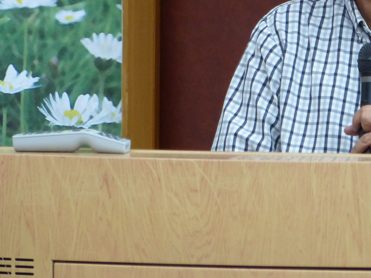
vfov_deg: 1.7
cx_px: 362
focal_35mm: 853
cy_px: 7
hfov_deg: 2.3
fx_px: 9140
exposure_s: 1/40
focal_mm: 78.4
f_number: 2.8
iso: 400
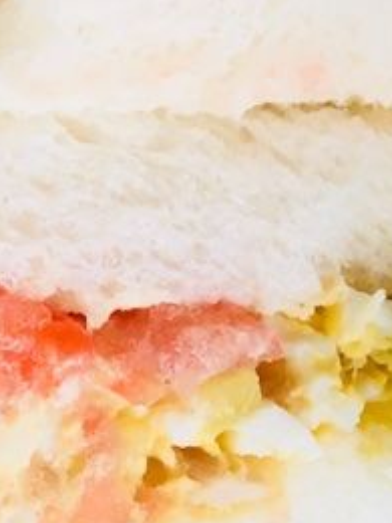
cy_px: -380
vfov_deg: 11.8
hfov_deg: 9.5
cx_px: 121
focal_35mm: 156
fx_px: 2355
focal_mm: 4.15
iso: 32
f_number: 2.2
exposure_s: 1/33
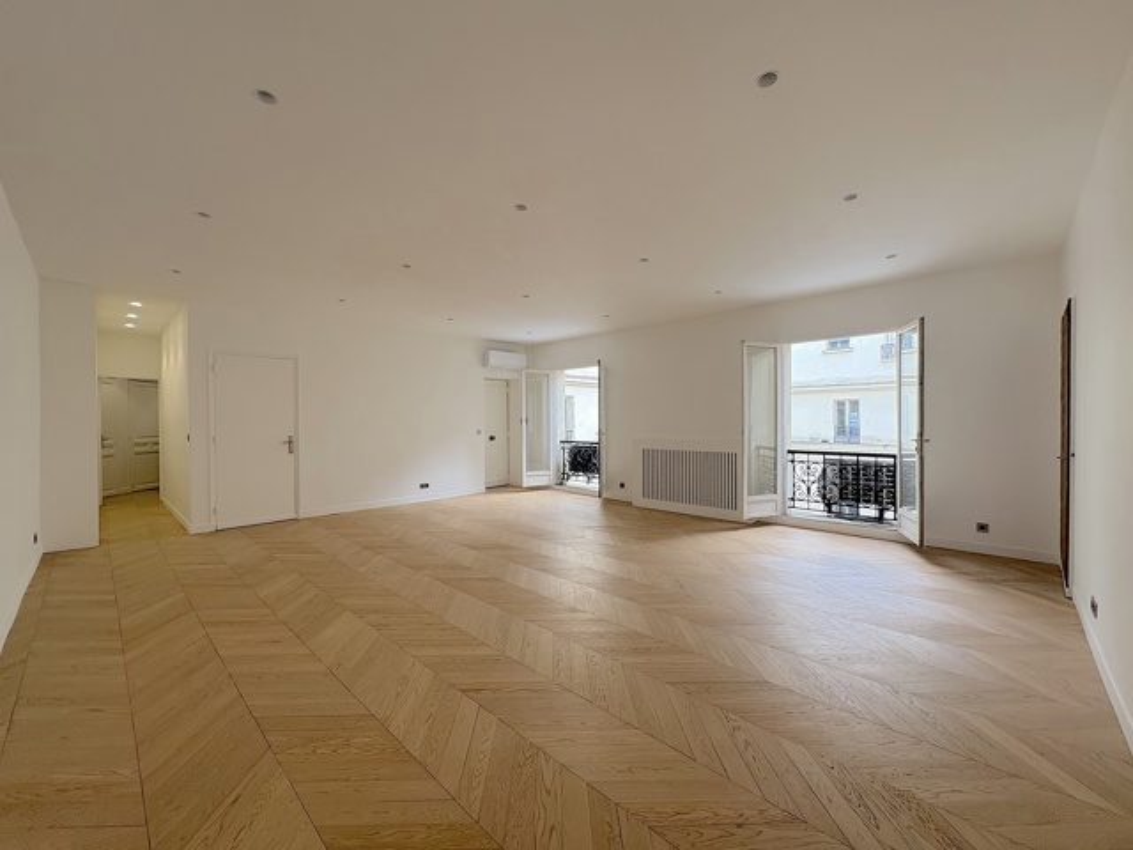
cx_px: 566
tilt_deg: -0.2
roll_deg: +0.4
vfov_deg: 85.7
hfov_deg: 102.1
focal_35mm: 14
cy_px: 425
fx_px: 458
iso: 64
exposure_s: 1/99
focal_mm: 2.22
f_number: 2.2
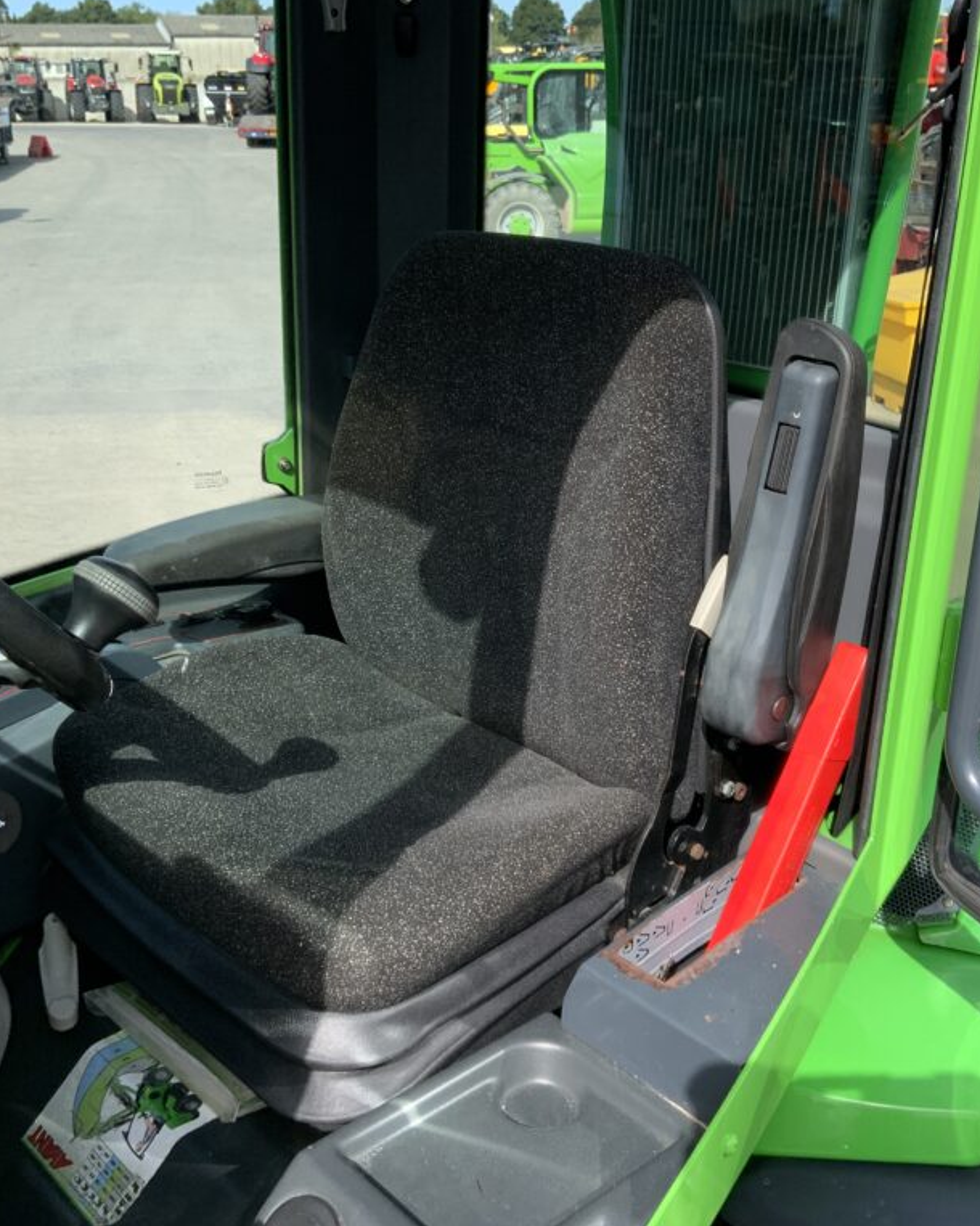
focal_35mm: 38
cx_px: 524
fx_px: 1378
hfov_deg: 39.1
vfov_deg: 47.9
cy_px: 611
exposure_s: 1/898
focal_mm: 3
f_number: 1.8
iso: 16
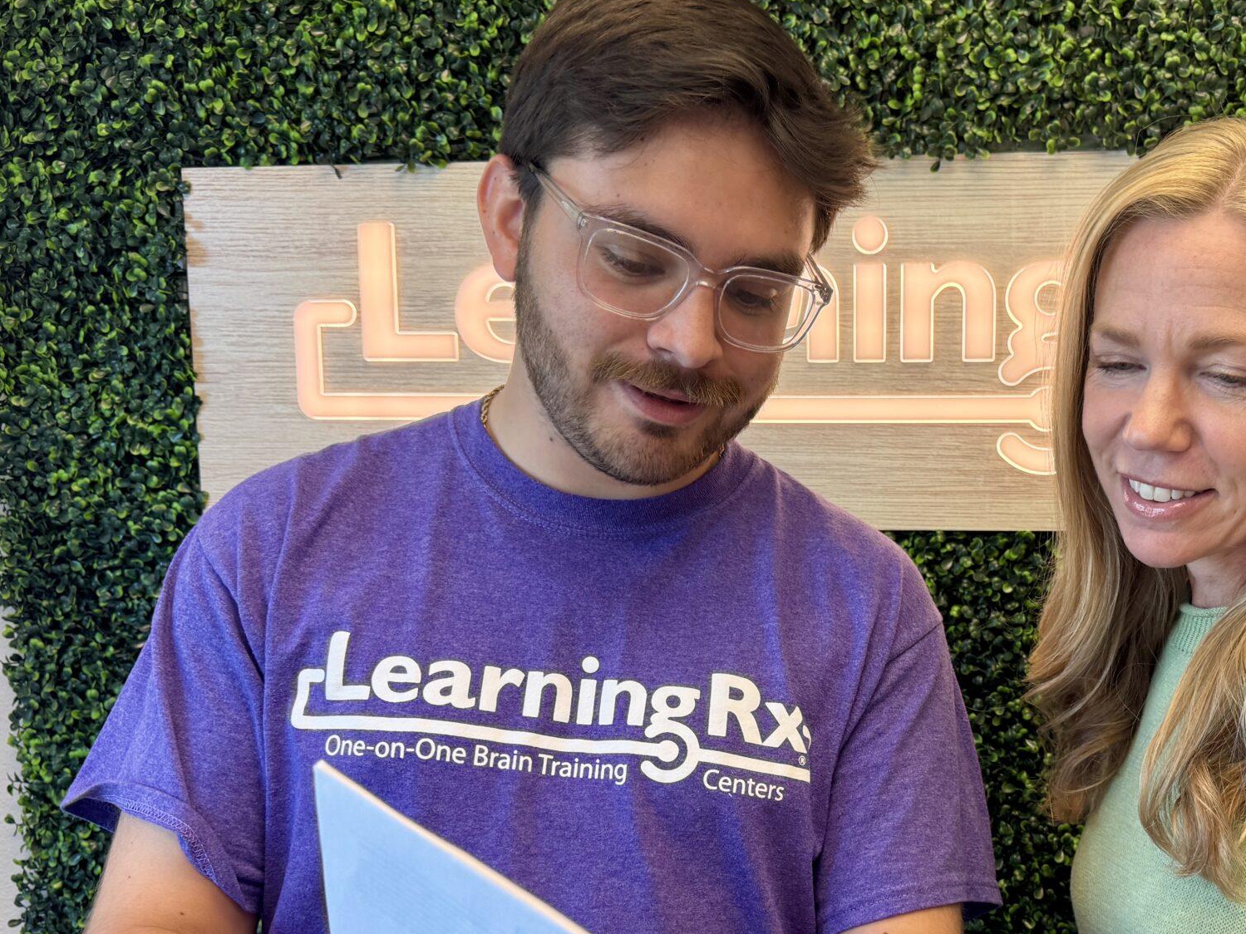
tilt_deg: -10.5
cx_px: 876
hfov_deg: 44.8
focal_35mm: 41
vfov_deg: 34.4
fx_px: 1476
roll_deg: -0.2
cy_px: 695
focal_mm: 6.76
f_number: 1.78
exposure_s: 1/136
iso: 100
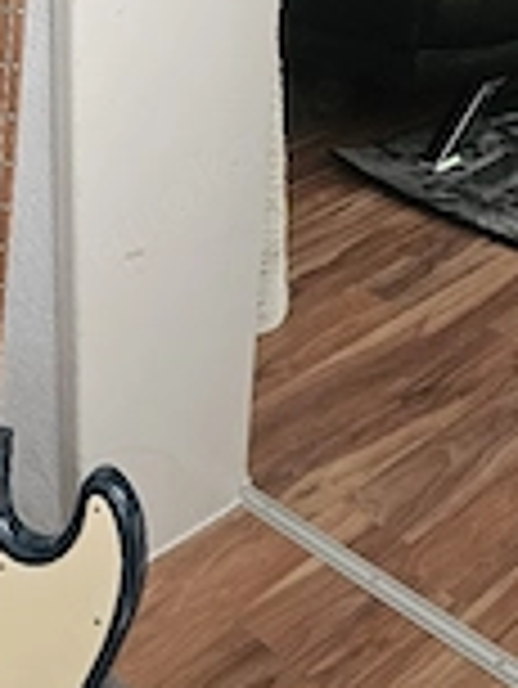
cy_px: 220
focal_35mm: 60
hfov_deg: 23.2
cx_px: -32
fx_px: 1195
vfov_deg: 31.9
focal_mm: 5.4
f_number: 1.8
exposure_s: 1/101
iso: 800
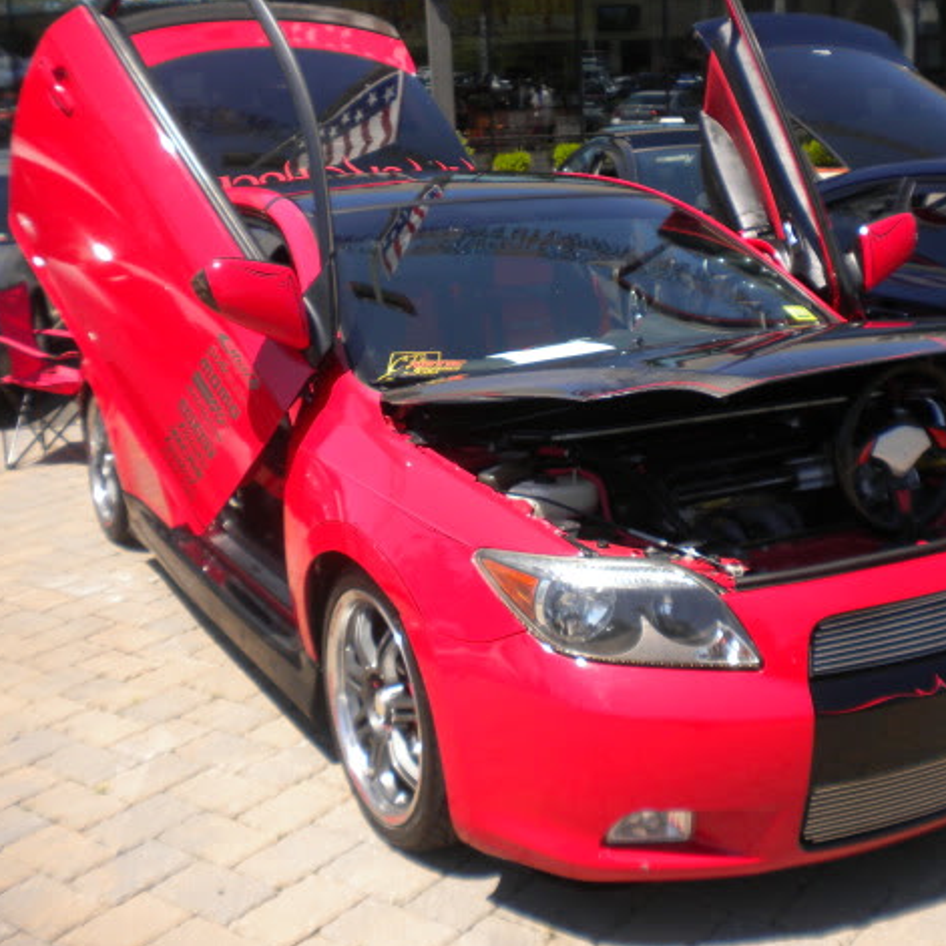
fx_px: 1299
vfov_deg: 40.0
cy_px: 474
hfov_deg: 39.9
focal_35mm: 42
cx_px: 566
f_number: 4.6
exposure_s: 1/416
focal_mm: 6.3
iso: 80
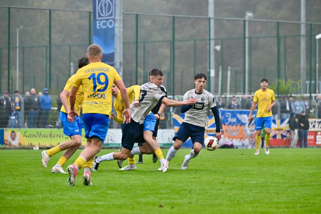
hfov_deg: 8.9
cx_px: 160
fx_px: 2051
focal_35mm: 230
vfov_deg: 6.0
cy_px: 107
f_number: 5.3
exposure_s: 1/1600
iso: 3200
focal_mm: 230
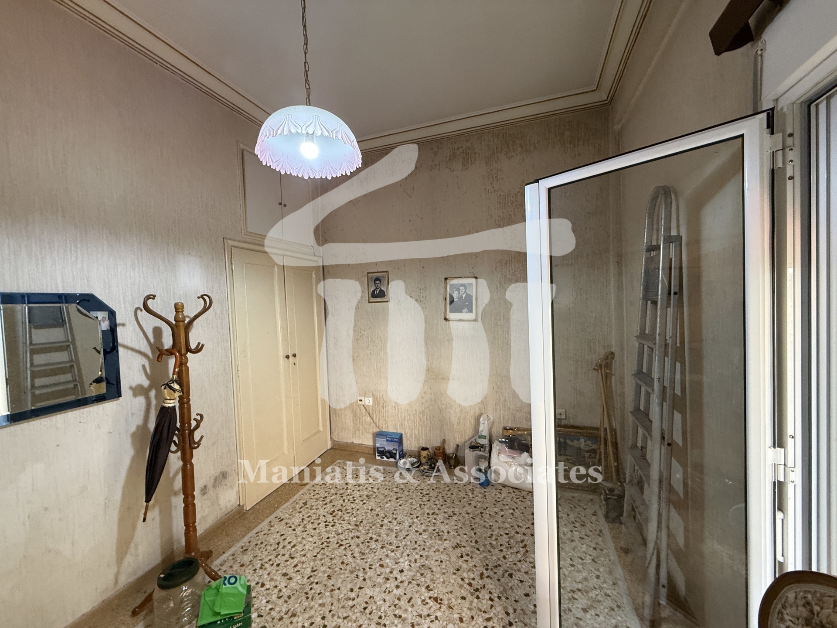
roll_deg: +1.6
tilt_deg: +0.2
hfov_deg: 102.1
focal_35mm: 14
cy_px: 314
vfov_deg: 85.7
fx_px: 339
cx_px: 418
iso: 250
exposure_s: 1/50
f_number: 2.2
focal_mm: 2.22
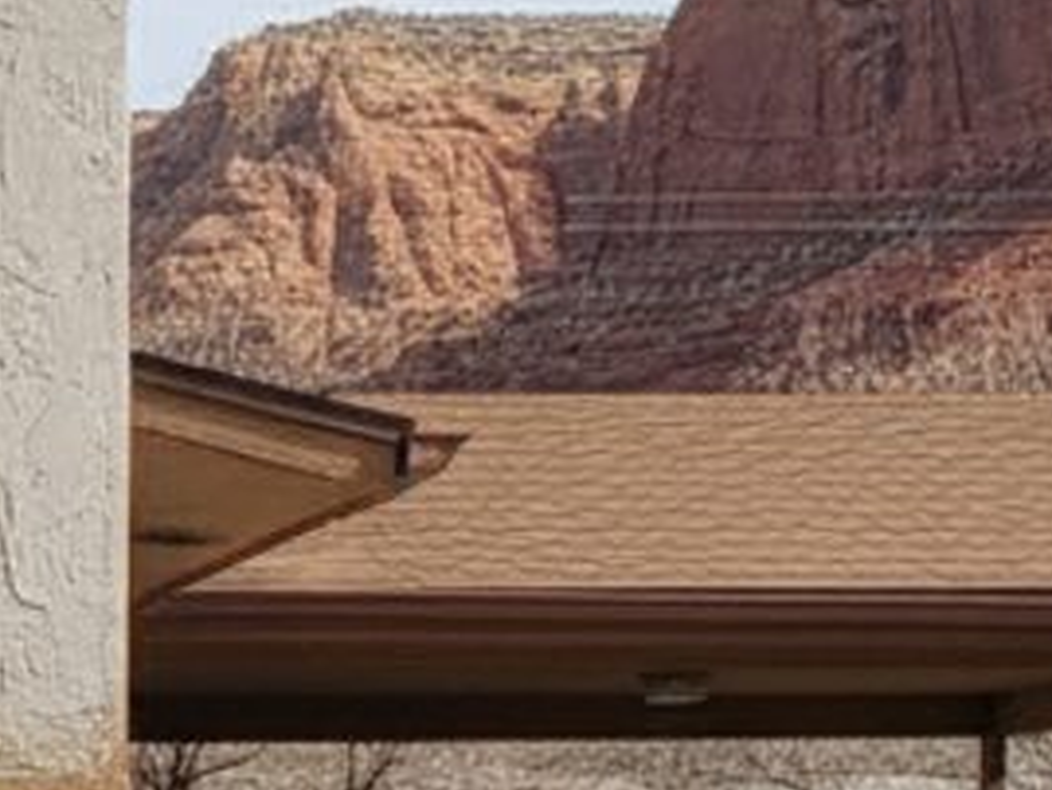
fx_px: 3253
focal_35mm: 107
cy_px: 1025
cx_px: -418
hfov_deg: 17.0
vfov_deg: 13.4
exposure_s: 1/507
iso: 1382
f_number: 1.68
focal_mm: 6.8
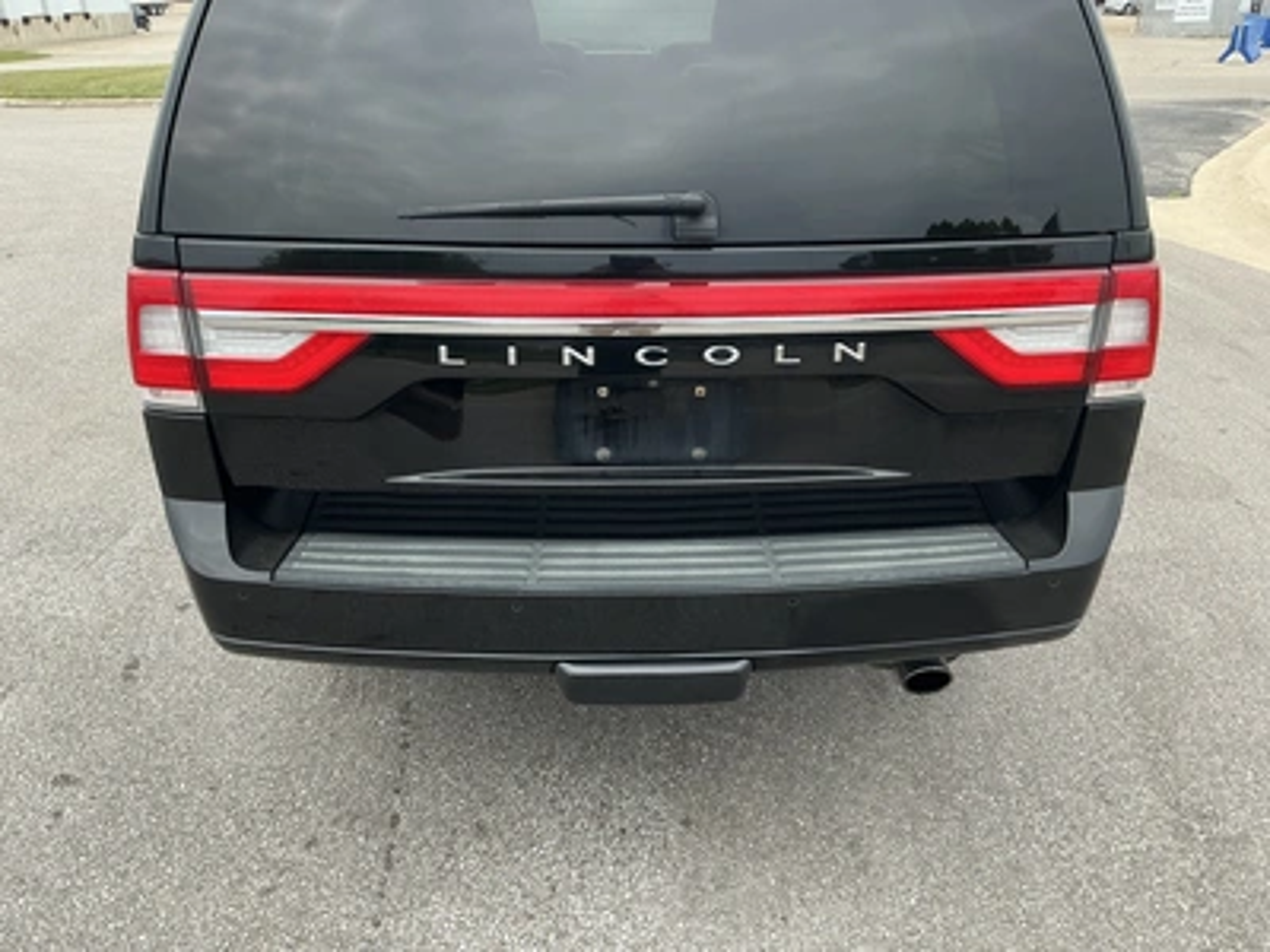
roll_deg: +0.1
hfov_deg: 63.4
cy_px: 476
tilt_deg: -22.1
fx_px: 1027
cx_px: 635
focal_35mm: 28
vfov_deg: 49.7
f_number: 1.8
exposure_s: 1/406
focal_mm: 3
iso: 25
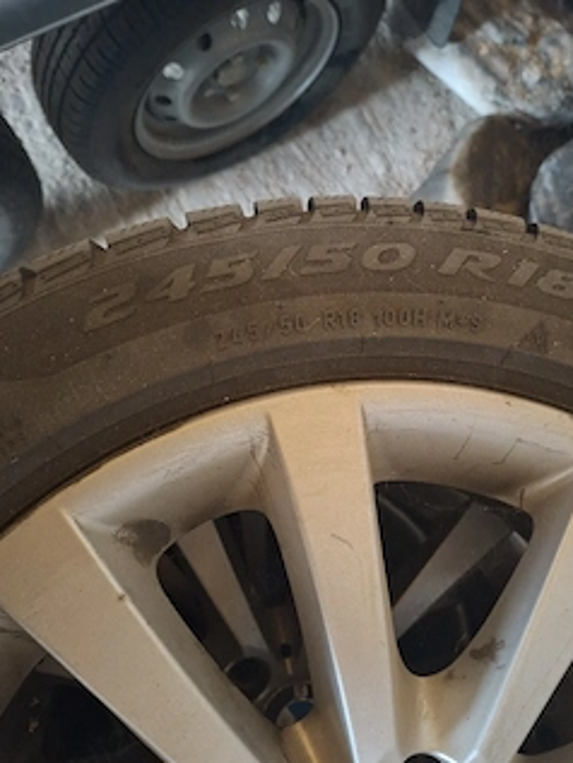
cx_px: 344
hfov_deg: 48.0
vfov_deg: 61.6
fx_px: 640
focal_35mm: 29
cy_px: 404
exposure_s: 1/20
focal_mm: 5.54
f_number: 1.8
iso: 1000
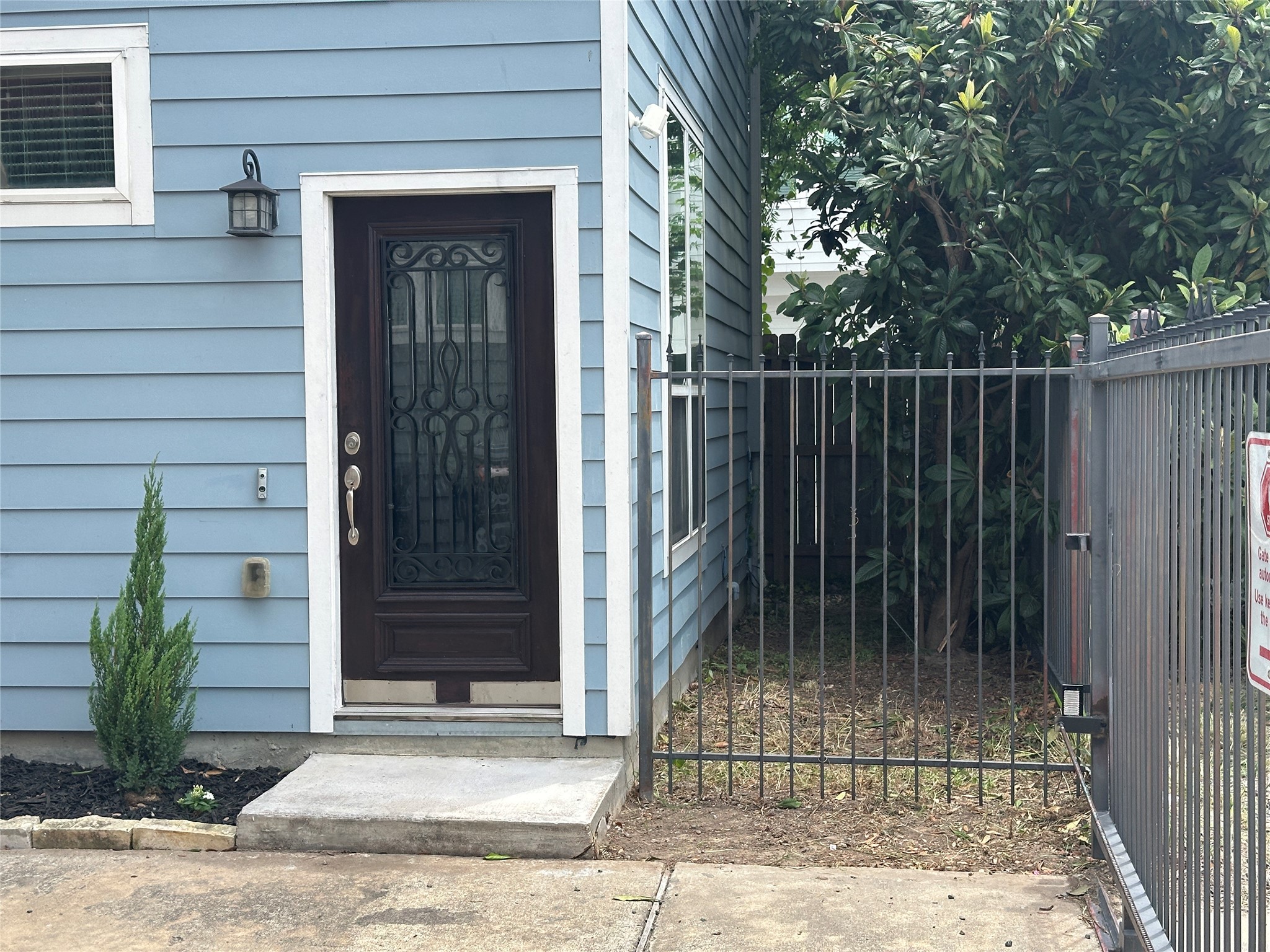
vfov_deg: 30.3
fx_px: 1761
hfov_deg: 39.7
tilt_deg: -1.3
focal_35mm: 48
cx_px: 635
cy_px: 476
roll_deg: -0.4
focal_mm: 6.86
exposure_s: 1/2028
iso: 64
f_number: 1.78
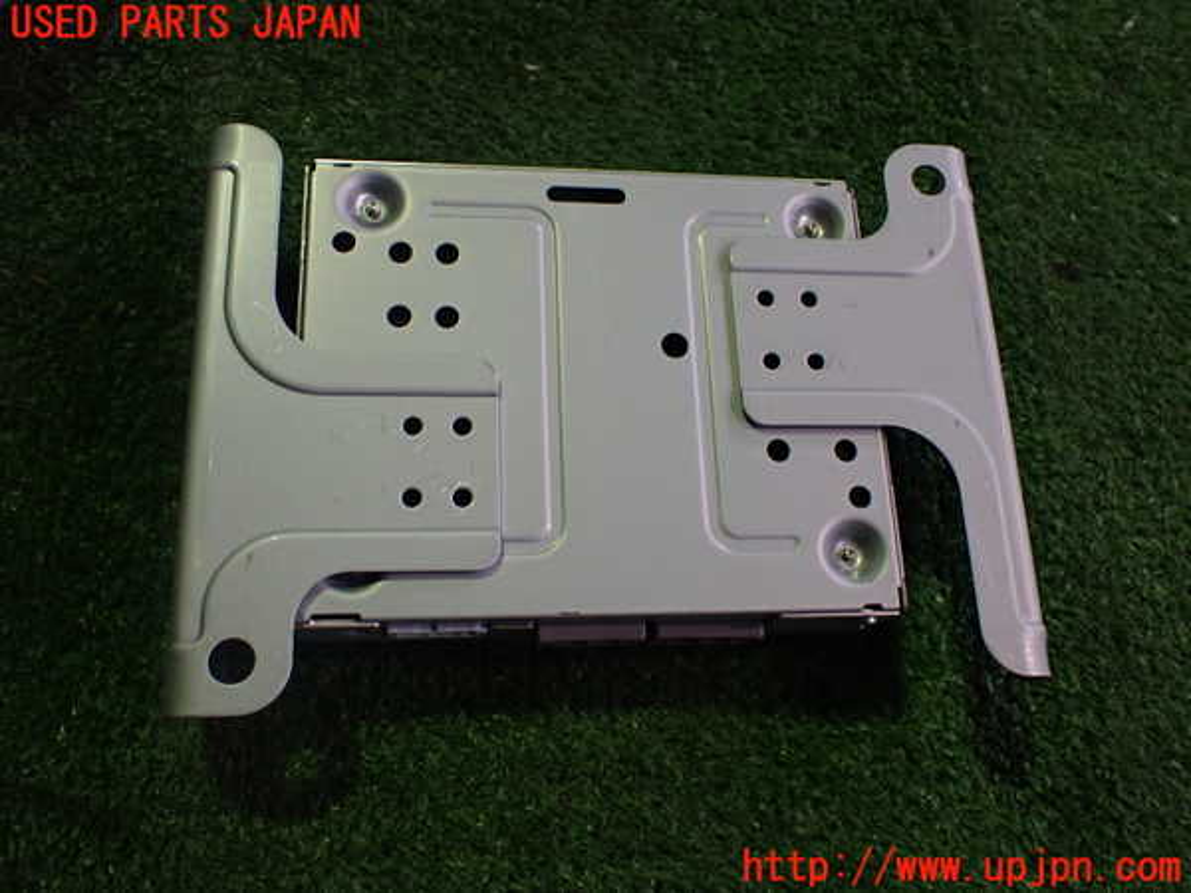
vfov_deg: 46.8
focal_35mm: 30
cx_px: 596
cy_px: 446
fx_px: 1032
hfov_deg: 60.0
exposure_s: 1/125
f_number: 2.3
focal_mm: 5.4
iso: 400
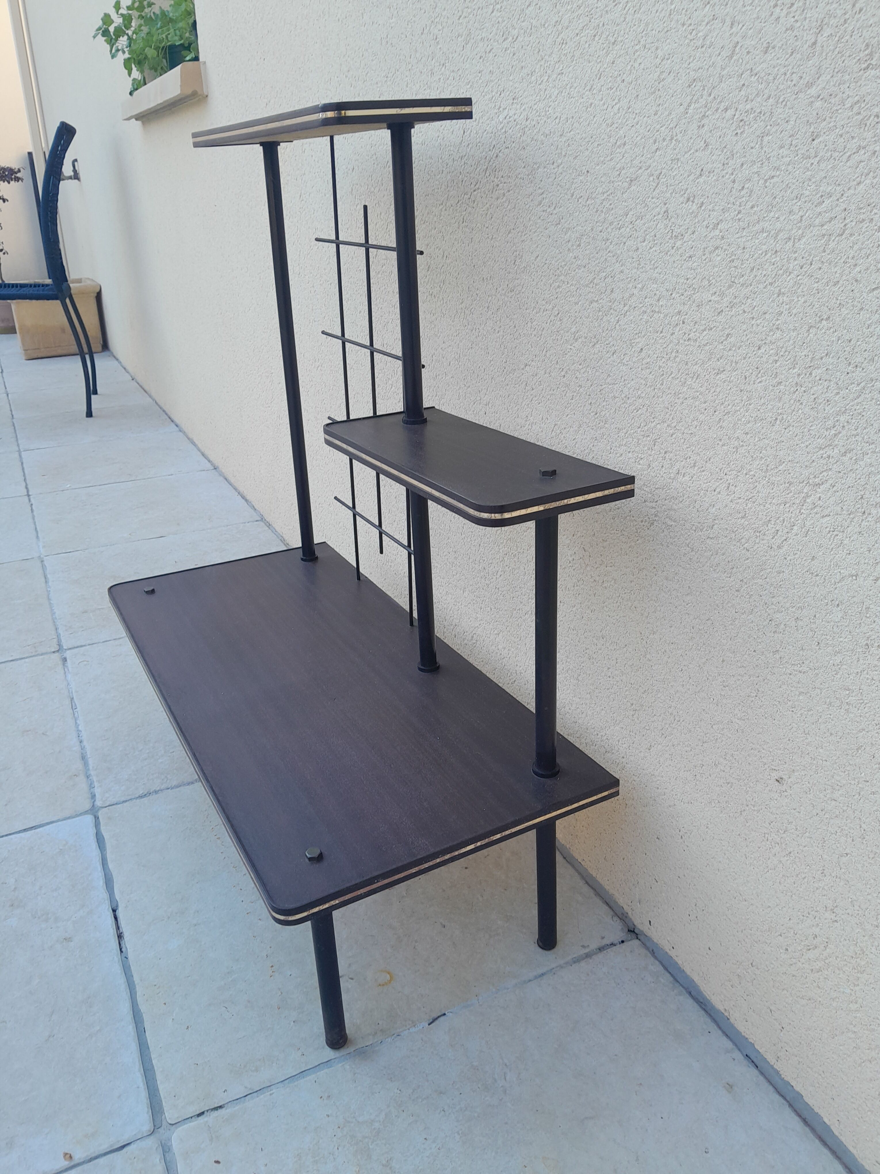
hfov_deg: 53.1
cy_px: 587
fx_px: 881
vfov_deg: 67.3
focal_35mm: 26
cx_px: 440
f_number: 1.8
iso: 40
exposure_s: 1/120
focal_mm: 3.98
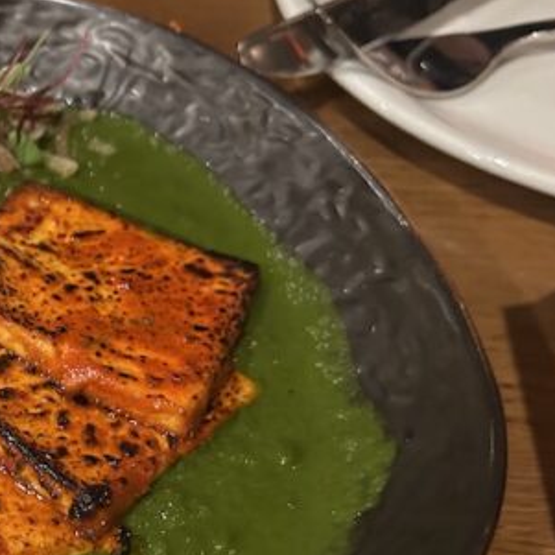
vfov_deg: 29.3
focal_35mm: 58
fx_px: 1052
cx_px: -89
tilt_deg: -49.2
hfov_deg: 26.6
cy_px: 372
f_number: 1.5
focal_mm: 5.7
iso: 500
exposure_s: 1/25
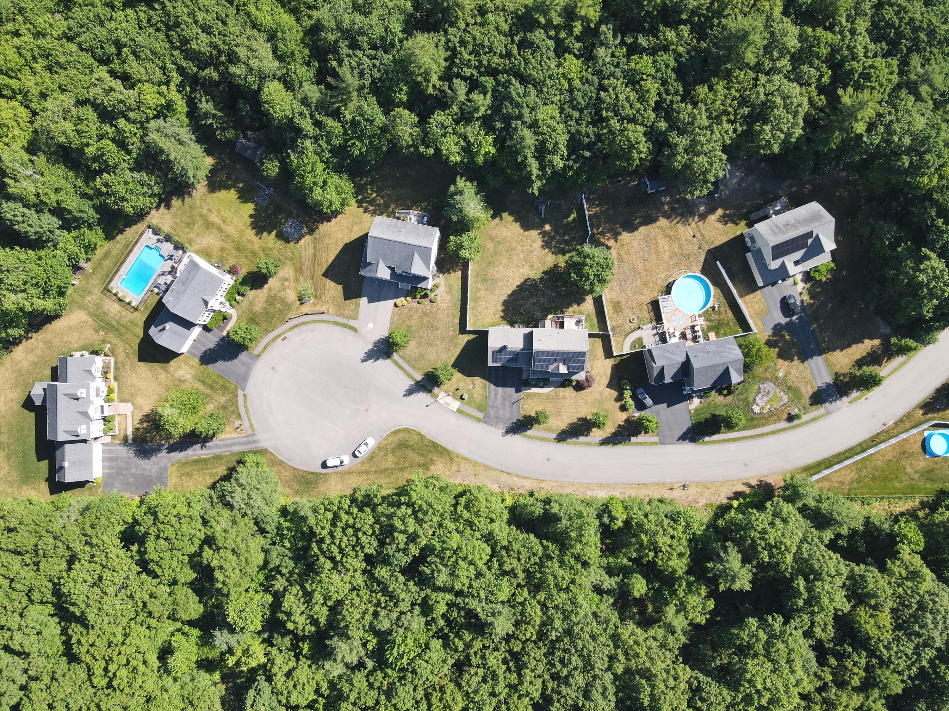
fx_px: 658
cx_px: 474
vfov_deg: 56.8
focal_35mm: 24
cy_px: 356
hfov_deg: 71.6
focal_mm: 4.5
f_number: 2.8
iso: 100
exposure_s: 1/200
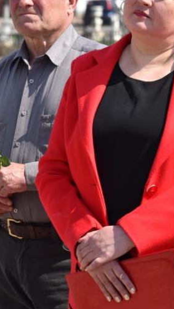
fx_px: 2129
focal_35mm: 260
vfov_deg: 8.3
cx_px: 178
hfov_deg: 4.7
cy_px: 132
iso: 200
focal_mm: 120
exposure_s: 1/320
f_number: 9
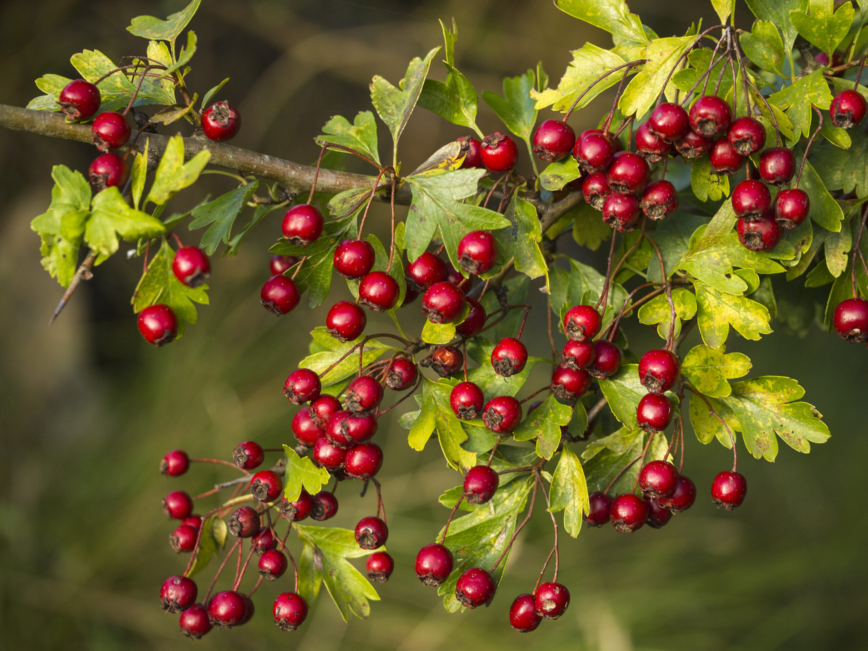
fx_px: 2257
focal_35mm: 90
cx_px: 434
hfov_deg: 21.8
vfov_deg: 16.4
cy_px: 326
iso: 250
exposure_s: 1/250
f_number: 3.5
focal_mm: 45
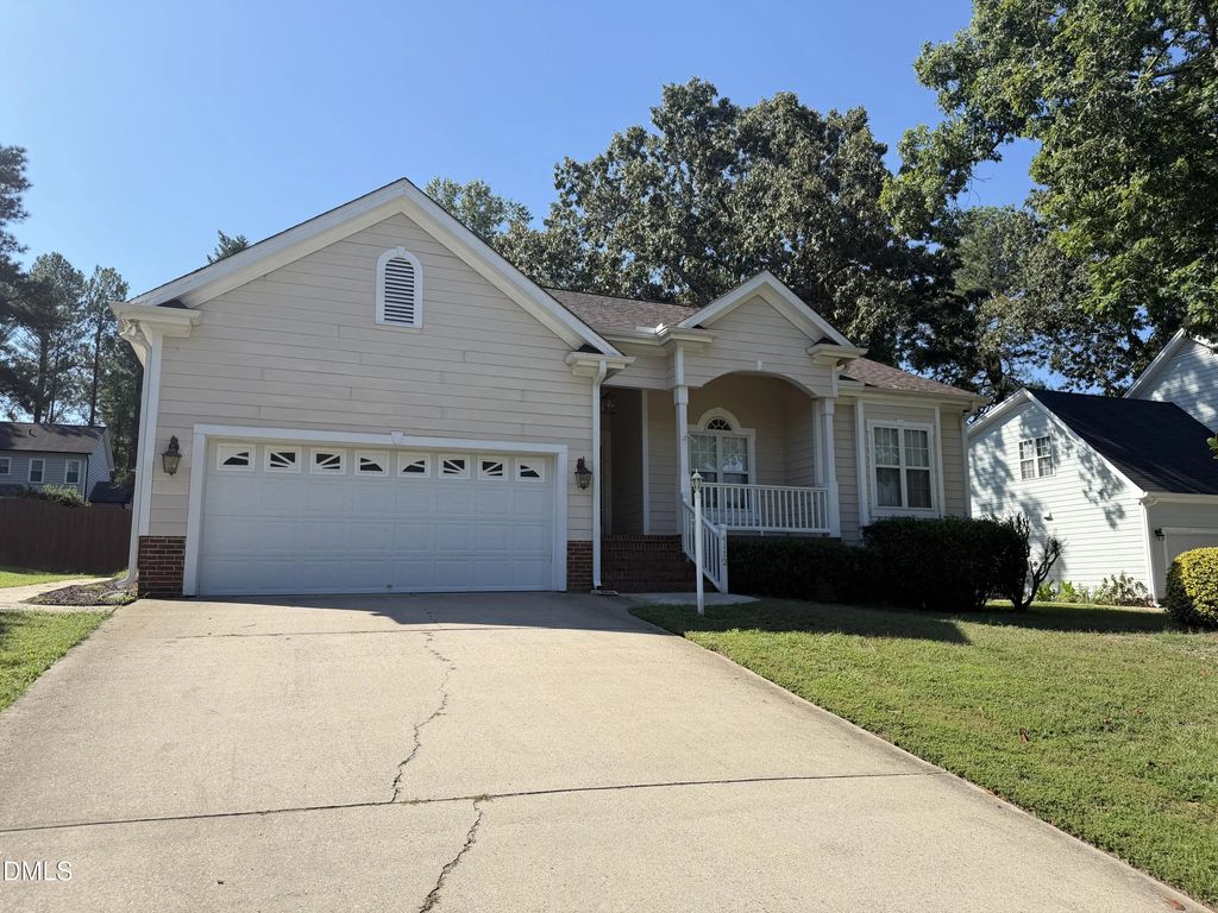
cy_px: 456
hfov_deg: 71.6
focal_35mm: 24
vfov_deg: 56.8
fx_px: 844
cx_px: 609
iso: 80
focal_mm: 6.76
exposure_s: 1/3021
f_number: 1.78
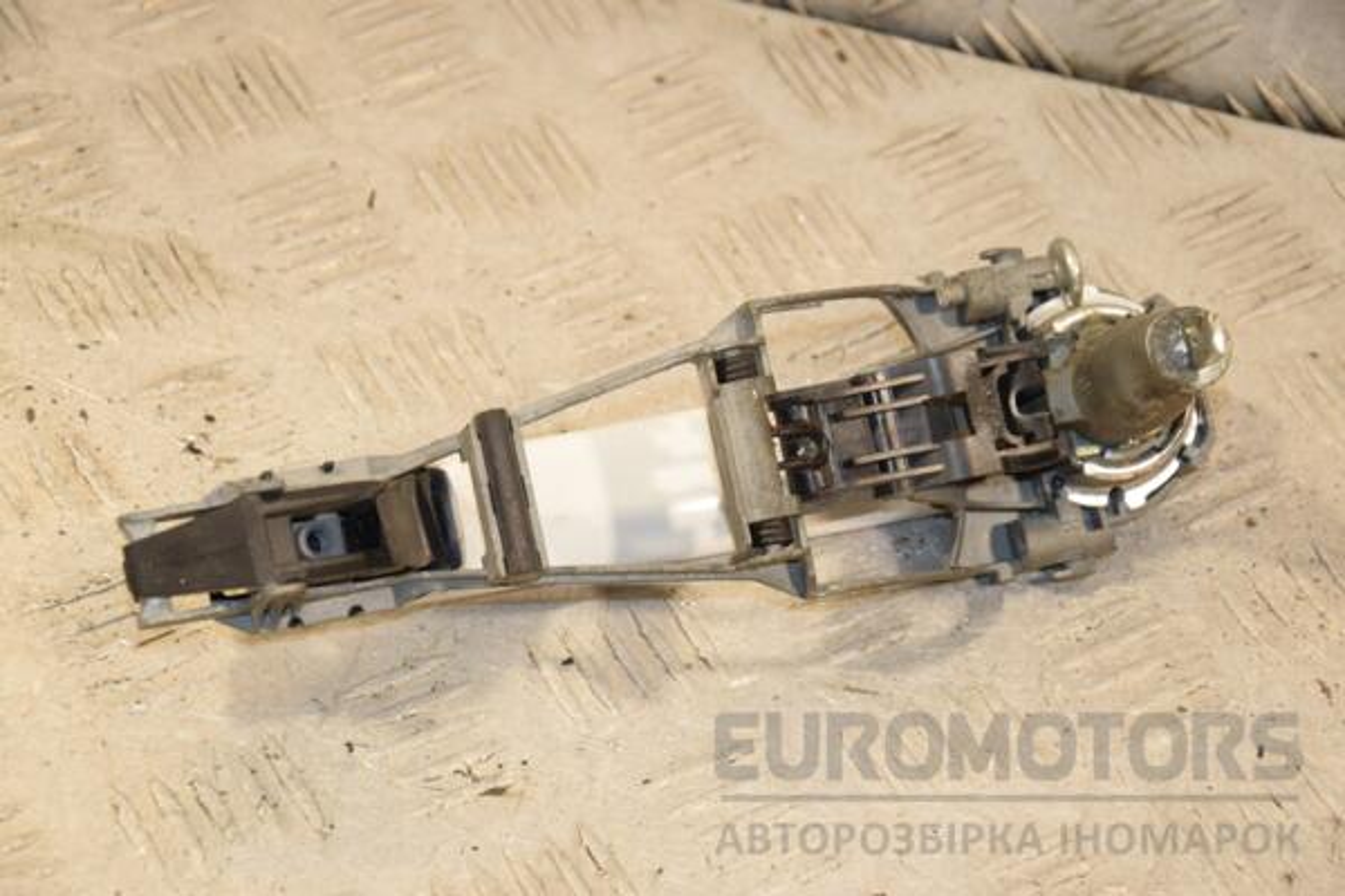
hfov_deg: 16.1
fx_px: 4763
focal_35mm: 128
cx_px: 672
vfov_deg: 10.8
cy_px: 448
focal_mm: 85
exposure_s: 1/200
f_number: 7.1
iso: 800
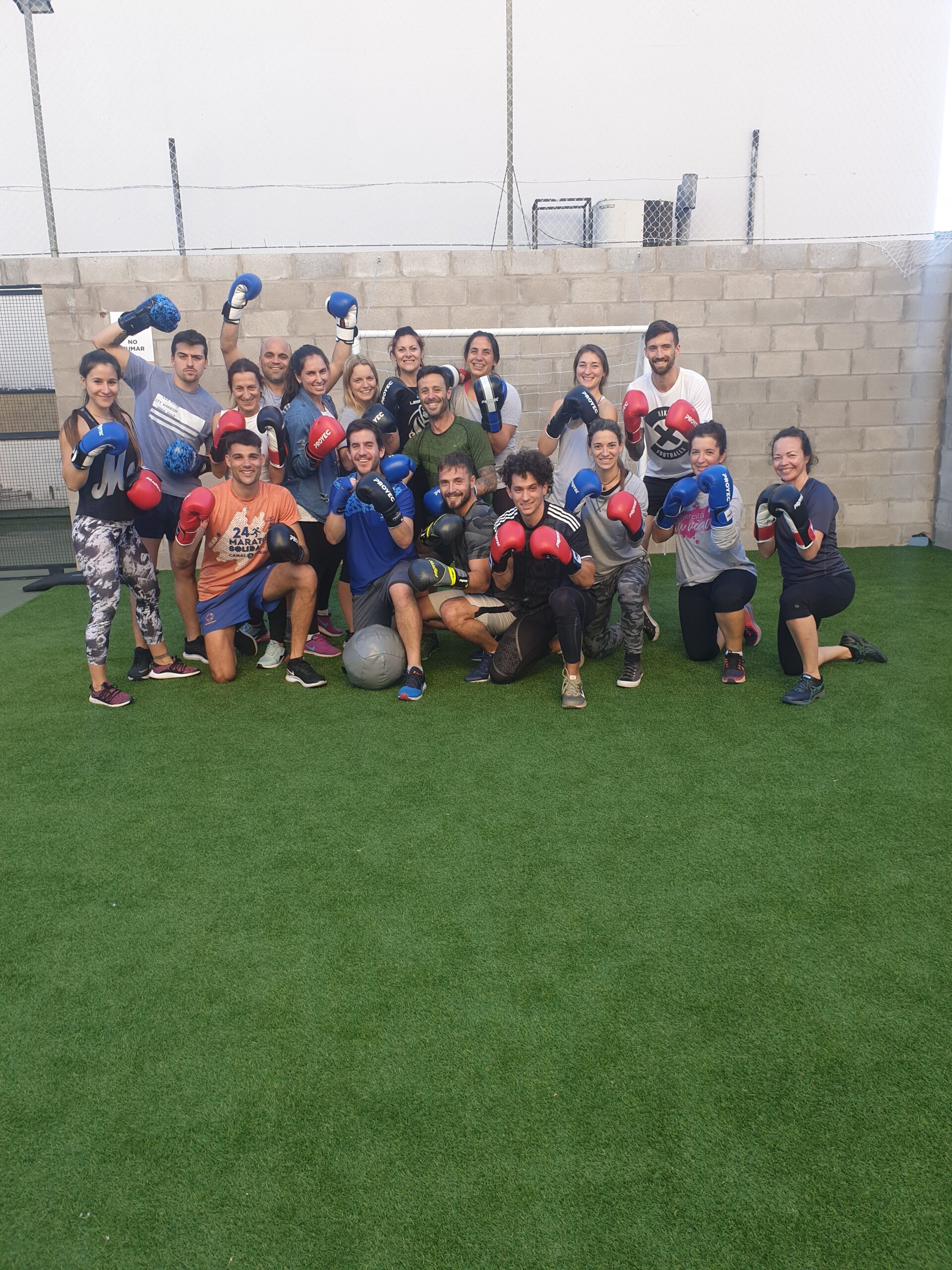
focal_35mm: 26
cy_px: 635
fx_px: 953
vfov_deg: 67.3
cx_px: 476
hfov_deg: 53.1
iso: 50
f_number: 2.4
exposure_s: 1/187
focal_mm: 4.3
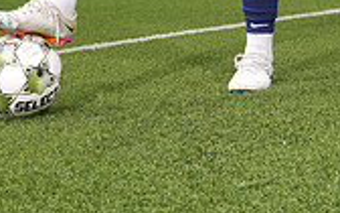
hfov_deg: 19.9
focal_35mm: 104
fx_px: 964
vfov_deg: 11.2
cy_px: -235
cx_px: 227
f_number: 7.1
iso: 80
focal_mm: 38
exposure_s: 1/200
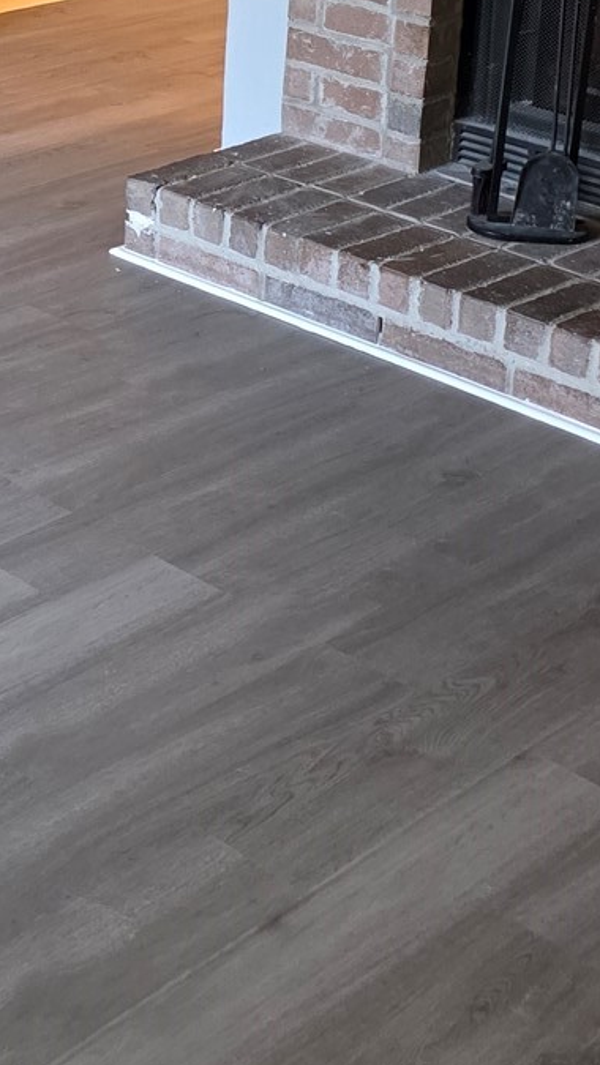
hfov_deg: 14.7
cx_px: -332
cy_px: -125
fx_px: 2148
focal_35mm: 76
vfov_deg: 25.7
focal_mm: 6.3
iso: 640
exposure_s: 1/120
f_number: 1.7
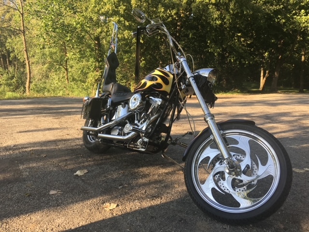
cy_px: 116
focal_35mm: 29
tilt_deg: -5.5
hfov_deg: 61.7
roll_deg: -2.8
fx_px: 259
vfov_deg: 48.2
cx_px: 154
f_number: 2.2
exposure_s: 1/263
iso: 25
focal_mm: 4.15
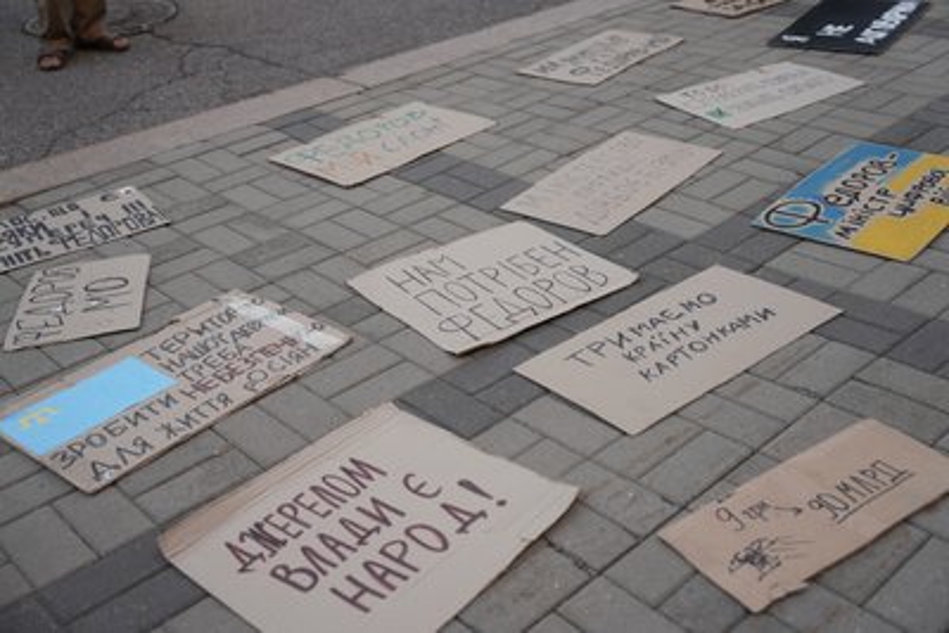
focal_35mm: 40
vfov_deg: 33.4
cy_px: 316
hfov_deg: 48.4
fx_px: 1055
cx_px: 474
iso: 100
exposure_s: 1/200
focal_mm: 40
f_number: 2.8
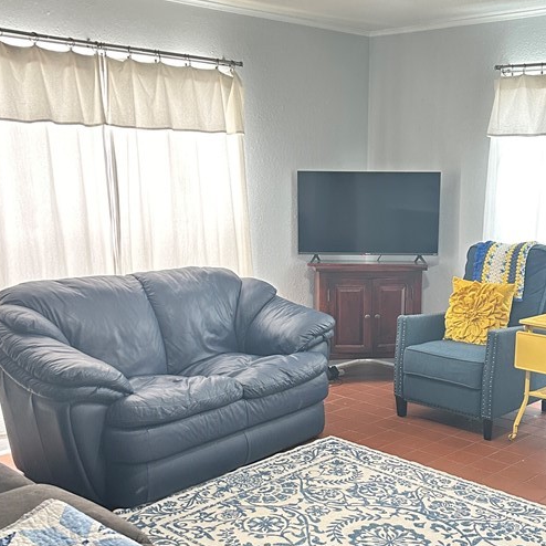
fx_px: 785
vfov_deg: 38.1
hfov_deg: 38.0
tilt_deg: -12.9
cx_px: 359
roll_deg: -0.1
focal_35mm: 44
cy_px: 336
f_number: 1.78
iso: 400
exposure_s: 1/60
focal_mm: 6.86
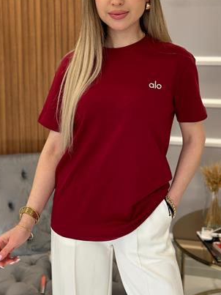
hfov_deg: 23.6
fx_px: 528
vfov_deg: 31.1
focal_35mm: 62
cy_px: 122
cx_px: 115
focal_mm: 6.86
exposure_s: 1/119
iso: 125
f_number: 1.78
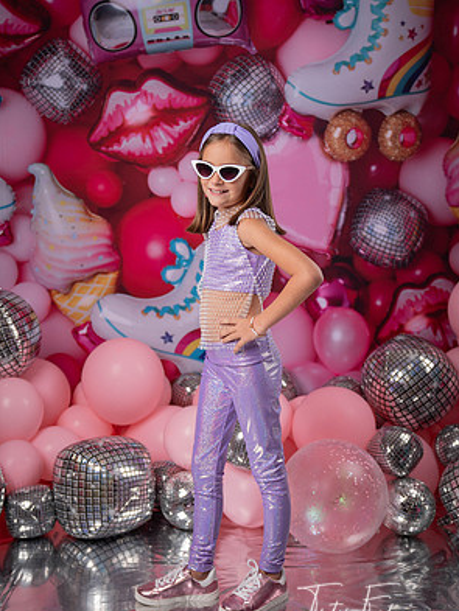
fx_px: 777
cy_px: 312
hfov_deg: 32.9
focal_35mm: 44
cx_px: 232
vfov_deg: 42.9
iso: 50
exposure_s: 1/200
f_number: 3.2
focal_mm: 40
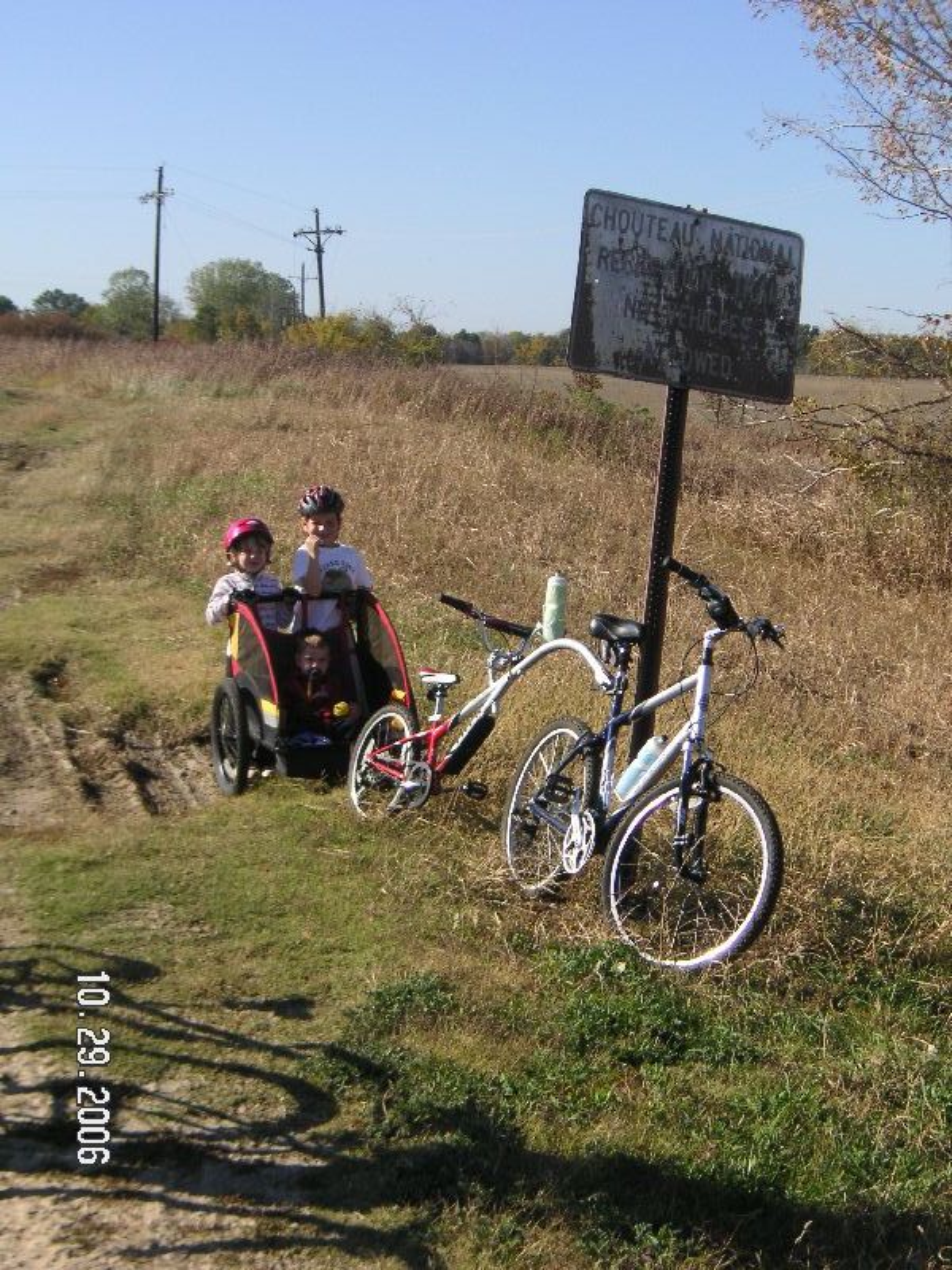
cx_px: 476
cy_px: 635
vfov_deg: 31.7
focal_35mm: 61
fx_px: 2237
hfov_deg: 24.0
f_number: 3.9
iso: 50
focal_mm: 10.2
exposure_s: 1/750
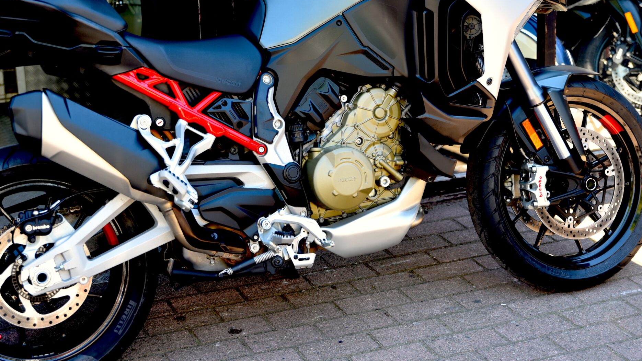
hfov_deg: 31.8
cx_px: 264
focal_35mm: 66
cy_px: 96
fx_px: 1124
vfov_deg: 18.2
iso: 100
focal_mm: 46
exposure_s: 1/60
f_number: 2.8
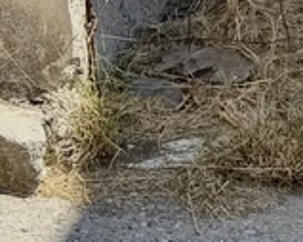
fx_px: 1452
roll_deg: +2.3
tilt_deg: -5.1
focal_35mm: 162
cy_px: -258
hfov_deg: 9.9
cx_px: 804
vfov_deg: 8.9
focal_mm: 6.76
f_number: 1.78
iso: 80
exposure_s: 1/2000
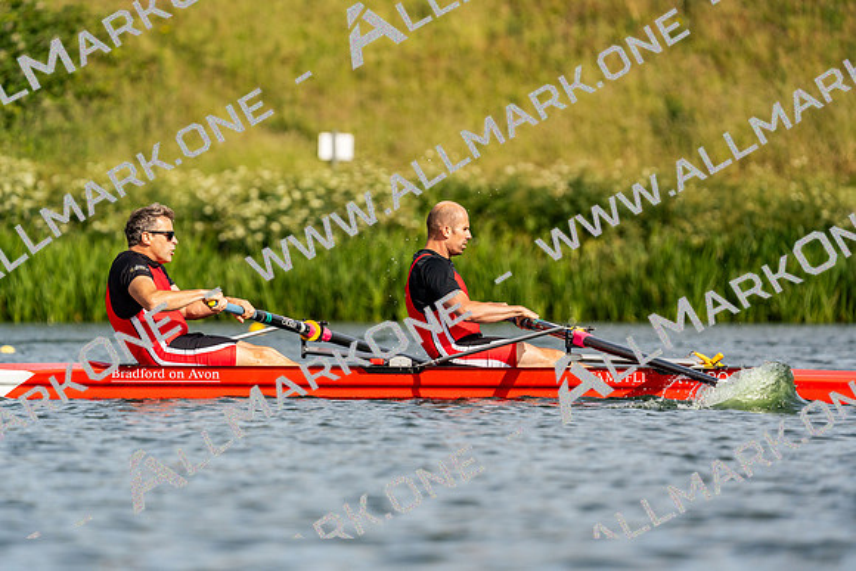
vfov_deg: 3.2
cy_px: 286
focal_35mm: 430
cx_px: 428
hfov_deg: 4.8
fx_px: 10226
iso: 250
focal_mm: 430
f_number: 6.3
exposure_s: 1/2000
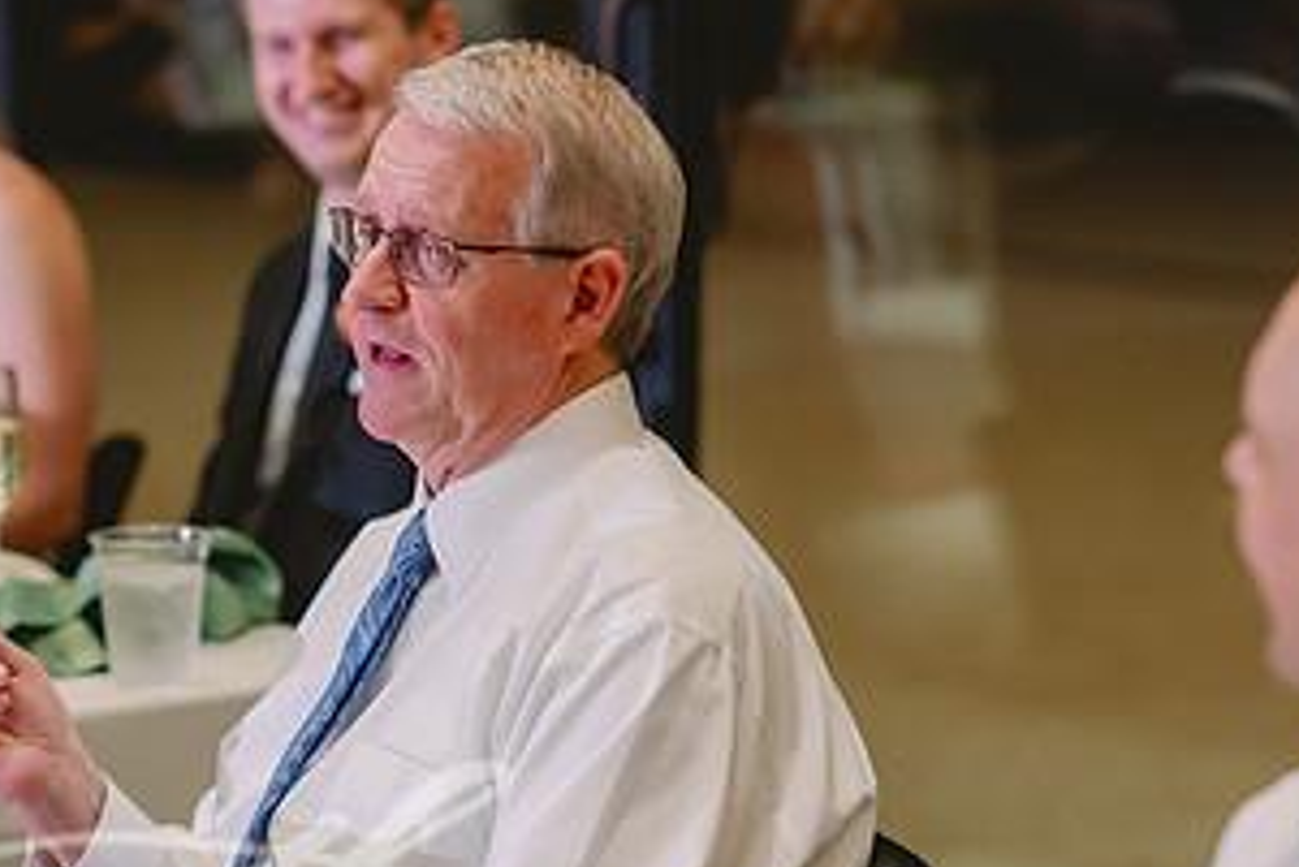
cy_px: 515
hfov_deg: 12.5
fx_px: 5920
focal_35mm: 164
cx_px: 263
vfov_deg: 8.4
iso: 2000
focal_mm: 85
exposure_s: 1/160
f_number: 2.2
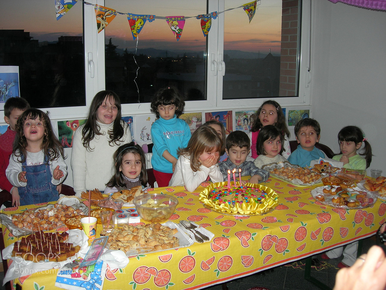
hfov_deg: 49.0
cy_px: 145
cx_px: 193
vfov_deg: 37.7
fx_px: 424
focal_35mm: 38
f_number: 2.8
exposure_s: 1/60.1
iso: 64
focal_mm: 7.8
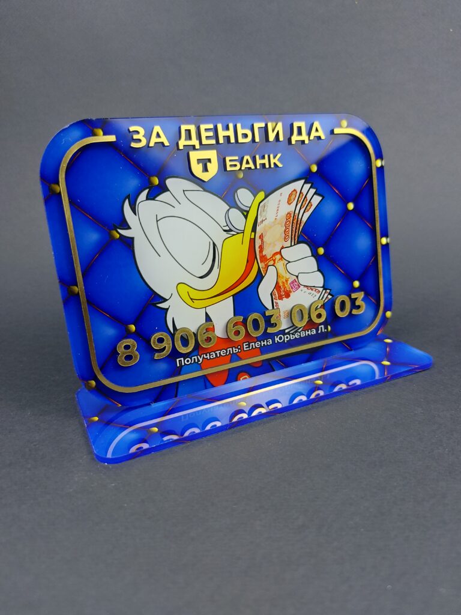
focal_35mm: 24
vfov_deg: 71.6
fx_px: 426
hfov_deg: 56.8
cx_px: 230
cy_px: 308
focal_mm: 5.23
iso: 40
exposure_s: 1/50
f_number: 1.8
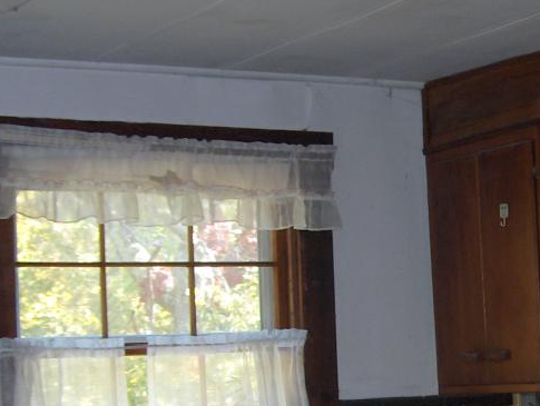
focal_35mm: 103
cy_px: 385
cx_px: 510
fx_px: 1609
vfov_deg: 14.2
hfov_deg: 18.7
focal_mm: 8
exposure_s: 1/60
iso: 100
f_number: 2.8
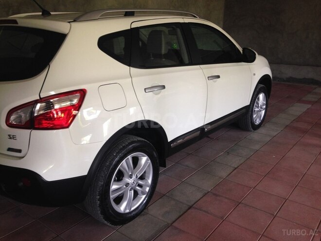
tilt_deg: -17.0
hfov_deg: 55.4
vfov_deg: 42.9
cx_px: 160
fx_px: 306
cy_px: 120
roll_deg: -1.1
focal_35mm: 33
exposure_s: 1/20
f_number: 2.4
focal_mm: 4.12
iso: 64
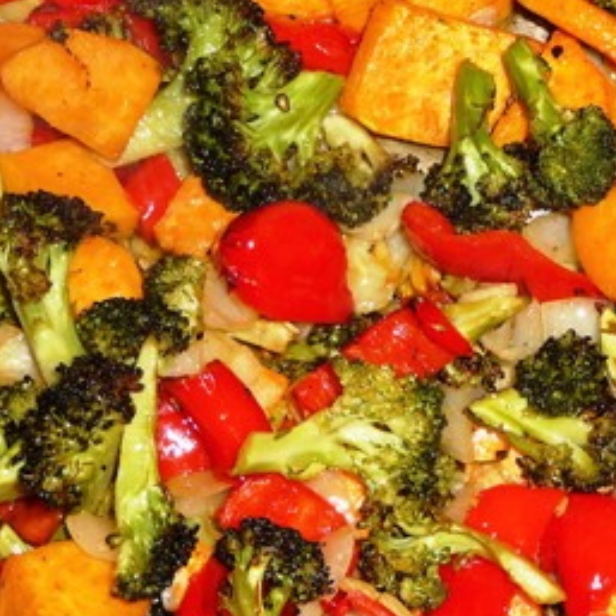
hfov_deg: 19.5
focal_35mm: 88
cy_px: 379
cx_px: 499
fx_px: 1772
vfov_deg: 19.7
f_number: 3.9
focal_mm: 6.7
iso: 100
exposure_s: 1/30
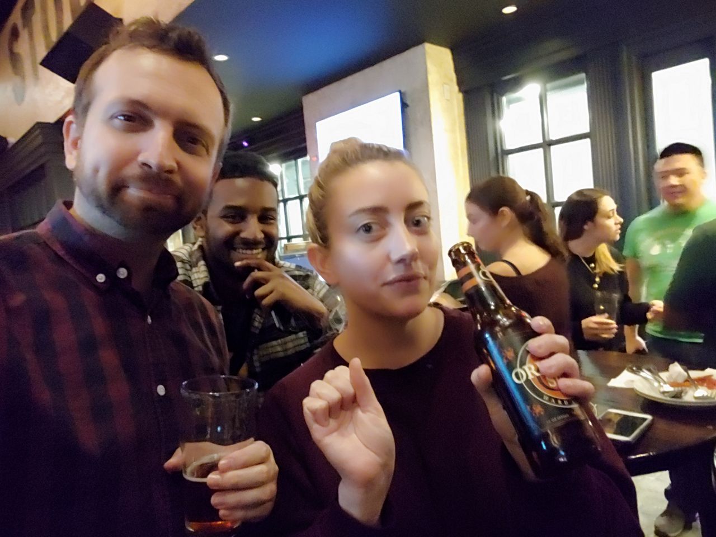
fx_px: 517
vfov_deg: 54.9
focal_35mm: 25
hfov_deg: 69.4
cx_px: 358
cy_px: 268
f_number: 1.9
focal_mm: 2.68
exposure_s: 1/11
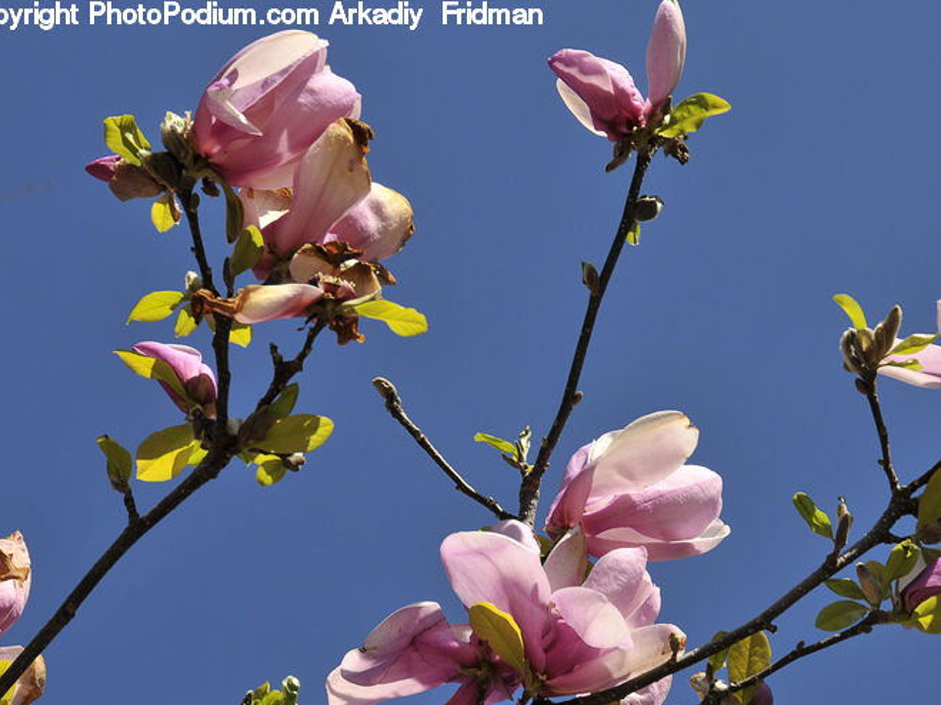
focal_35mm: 266
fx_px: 7220
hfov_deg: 7.5
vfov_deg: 5.6
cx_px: 600
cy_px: 406
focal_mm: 135
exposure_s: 1/250
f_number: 11
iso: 200
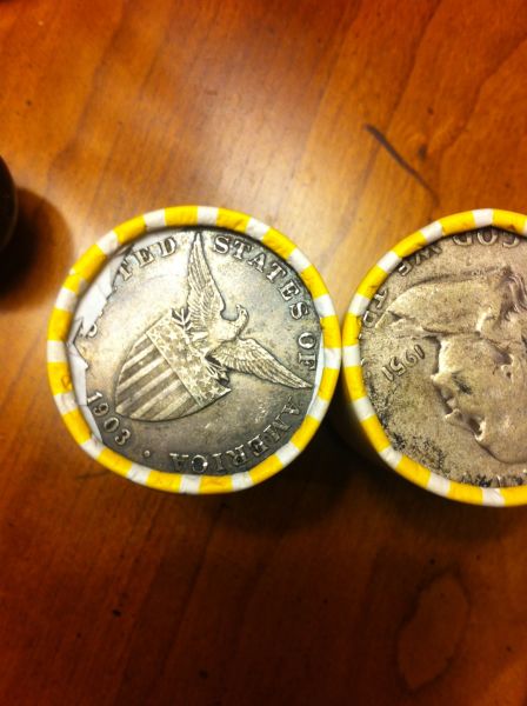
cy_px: 353
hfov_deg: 40.6
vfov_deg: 52.7
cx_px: 264
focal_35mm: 35
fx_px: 712
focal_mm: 3.85
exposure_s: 1/15
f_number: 2.8
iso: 80
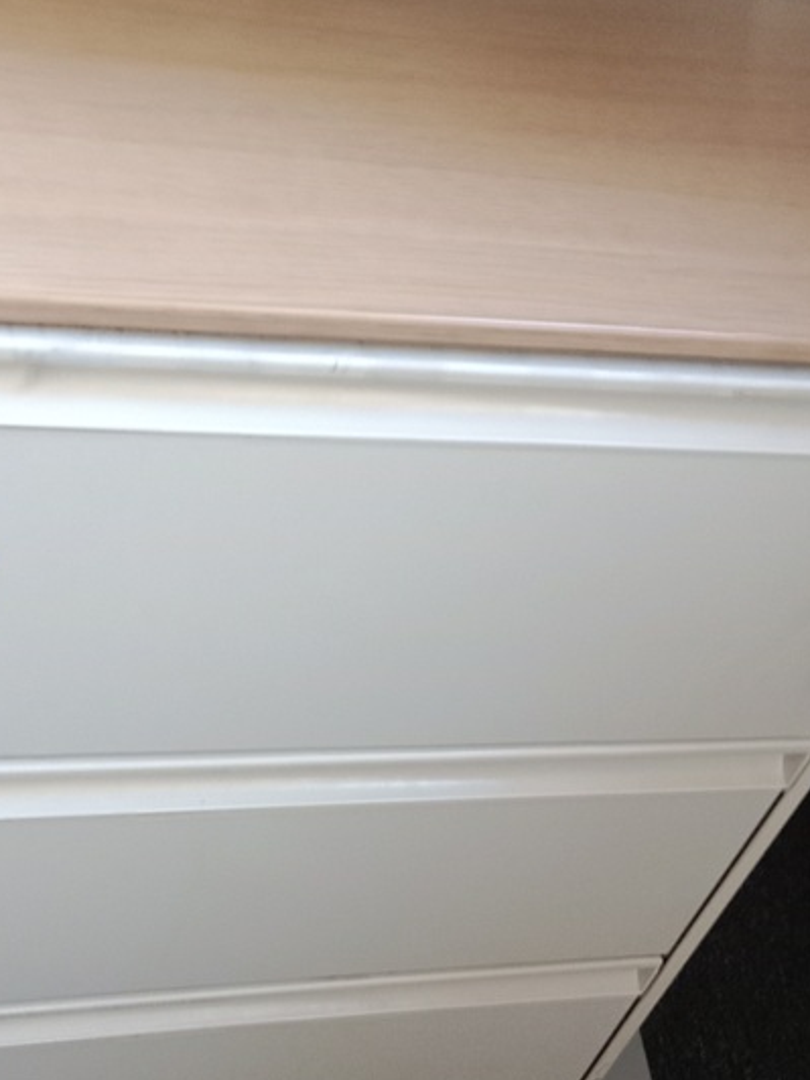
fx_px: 1622
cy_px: 796
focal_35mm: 52
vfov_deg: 36.1
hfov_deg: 27.9
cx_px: 300
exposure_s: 1/25
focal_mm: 3.65
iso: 482
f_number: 2.2
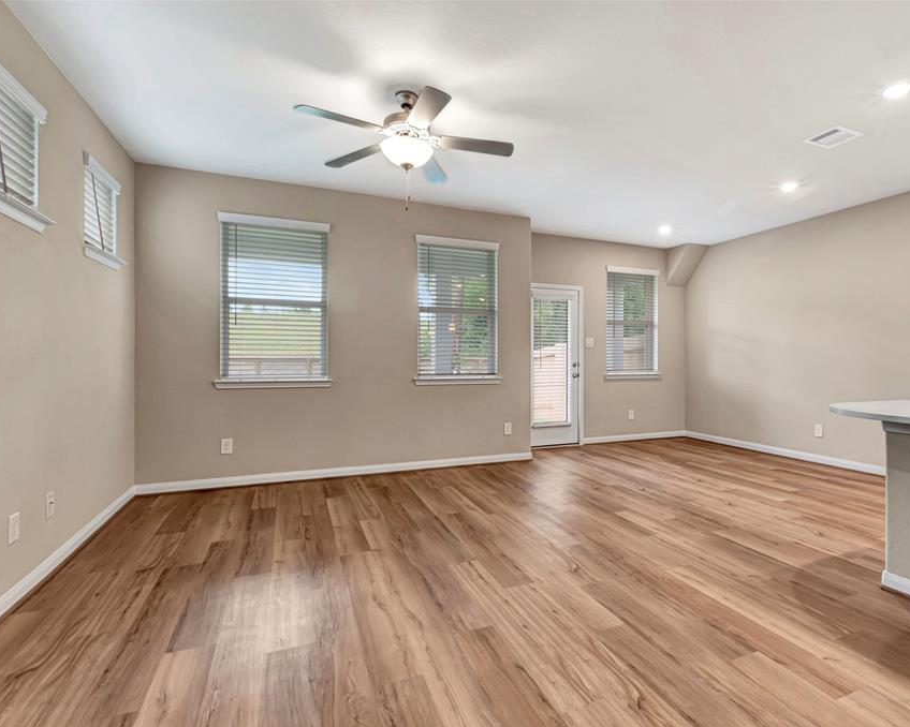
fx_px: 458
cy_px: 365
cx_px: 503
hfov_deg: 89.3
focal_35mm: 17
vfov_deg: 77.0
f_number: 8
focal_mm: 10
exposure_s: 1/15
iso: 200
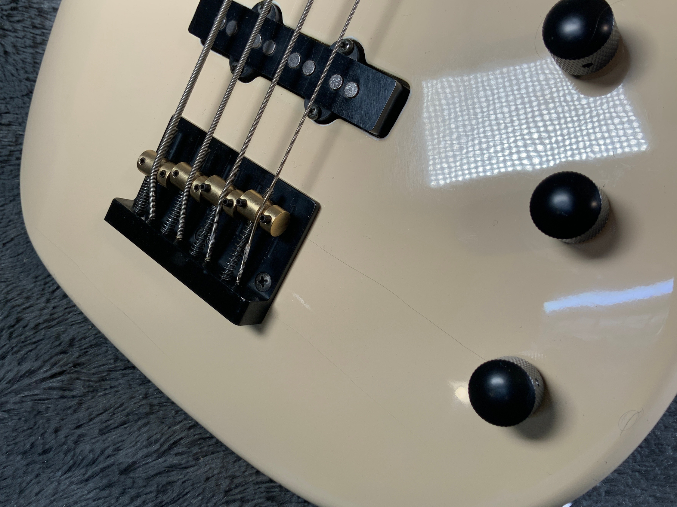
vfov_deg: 42.9
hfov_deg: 55.3
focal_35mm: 33
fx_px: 645
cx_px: 329
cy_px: 255
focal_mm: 3
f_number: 1.8
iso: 20
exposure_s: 1/104
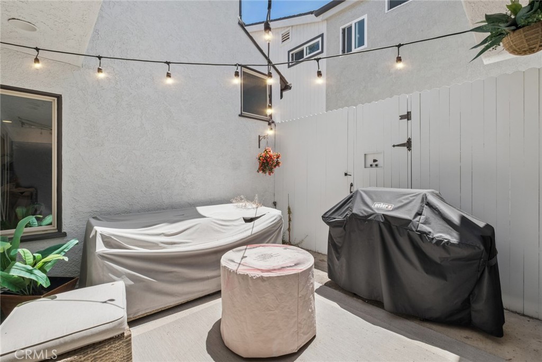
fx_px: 226
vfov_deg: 77.3
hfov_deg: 100.4
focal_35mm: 15
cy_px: 181
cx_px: 271
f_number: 8
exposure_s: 1/250
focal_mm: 10
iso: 200
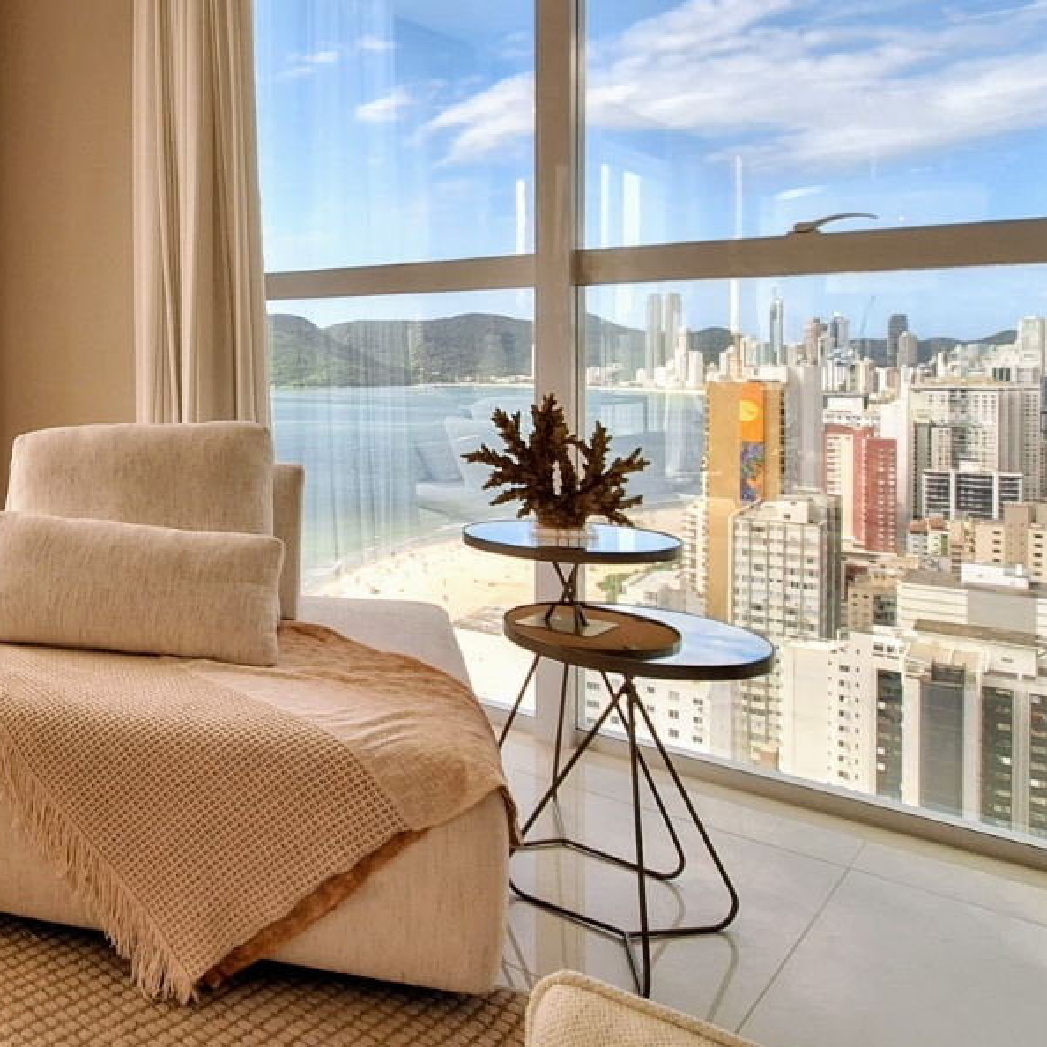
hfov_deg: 47.5
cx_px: 33
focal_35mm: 29
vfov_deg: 54.6
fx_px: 992
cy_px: 357
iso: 40
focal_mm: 1.74
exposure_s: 1/381
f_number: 2.2
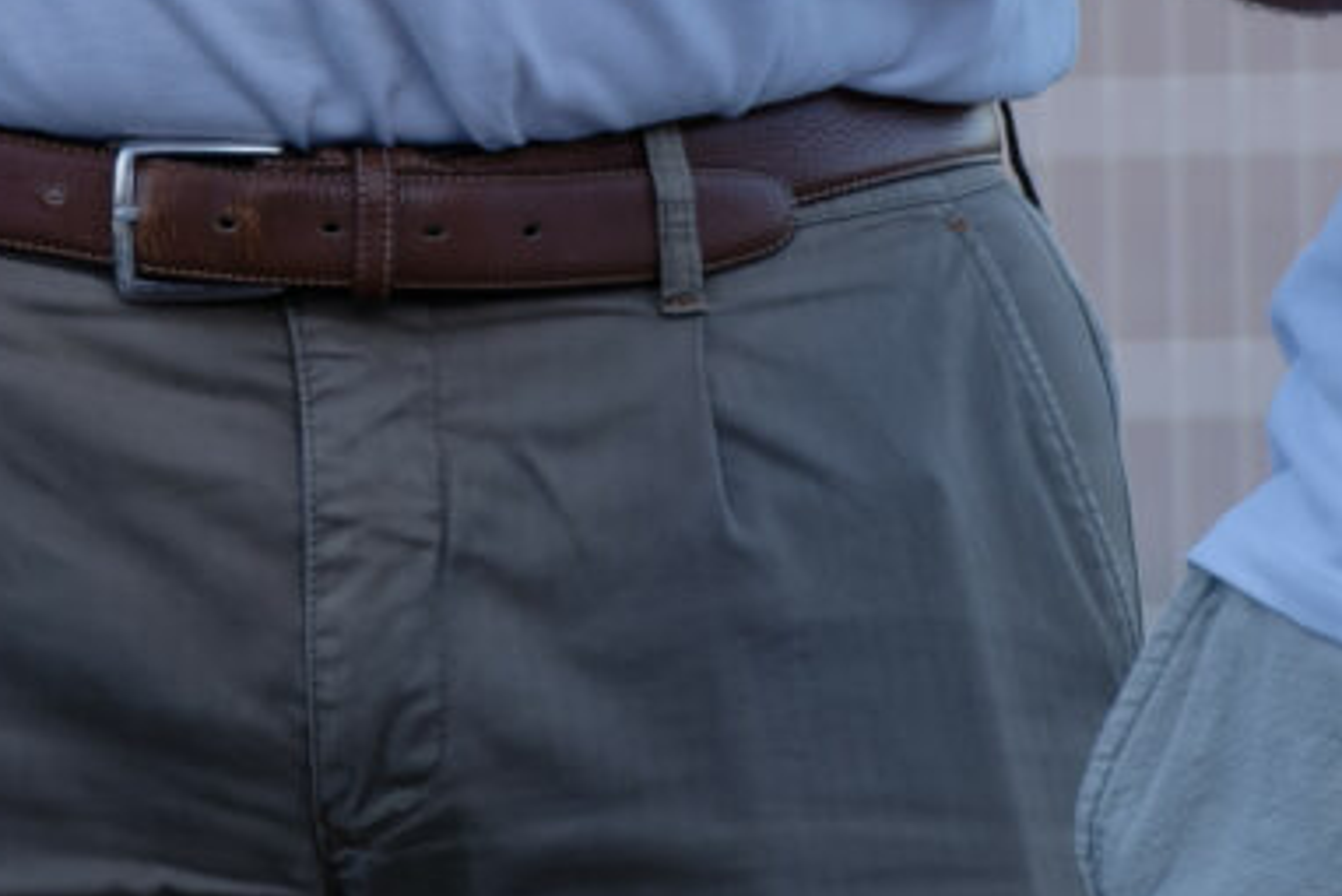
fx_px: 39714
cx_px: -977
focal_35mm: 1065
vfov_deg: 1.3
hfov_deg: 1.9
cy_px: -1660
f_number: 2.8
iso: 160
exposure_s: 1/250
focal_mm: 106
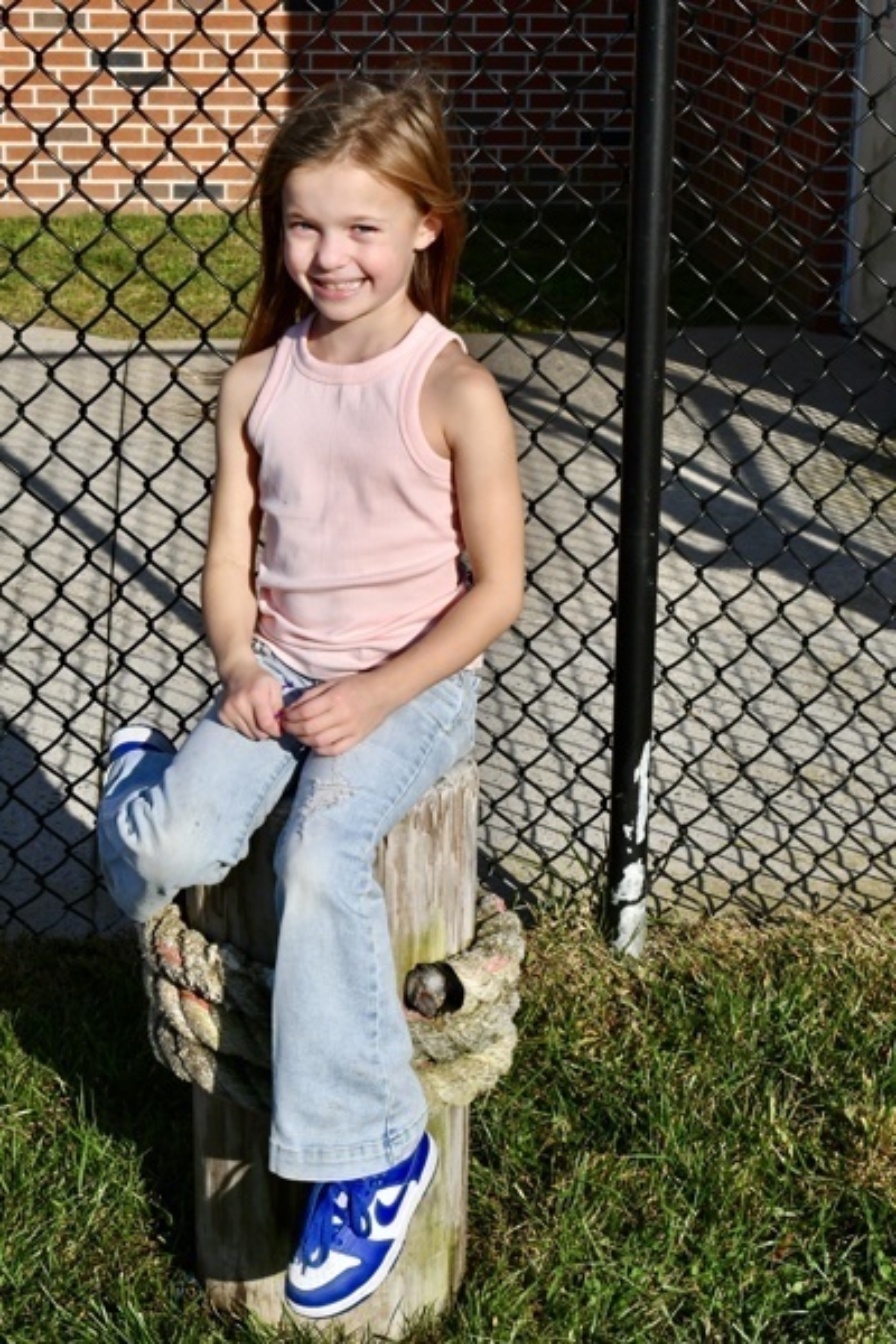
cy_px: 672
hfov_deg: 18.9
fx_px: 2688
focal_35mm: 72
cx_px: 448
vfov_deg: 28.1
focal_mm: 48
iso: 1000
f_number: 18
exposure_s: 1/1250
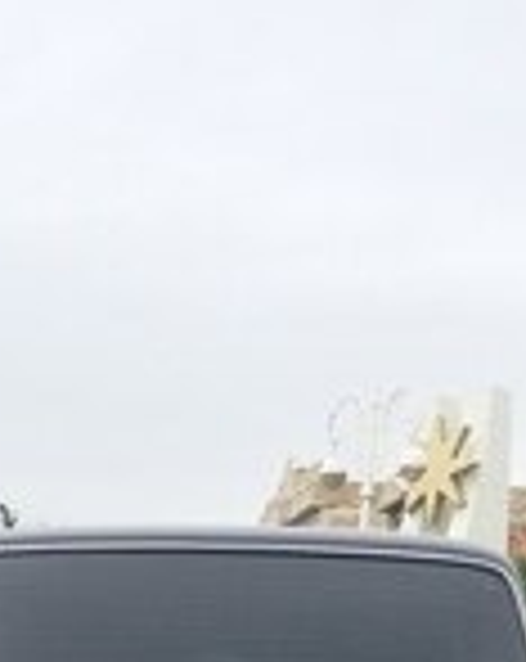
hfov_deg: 17.2
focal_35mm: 89
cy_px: 1027
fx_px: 1737
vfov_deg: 18.7
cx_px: 189
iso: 40
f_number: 1.9
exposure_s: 1/154
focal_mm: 3.7
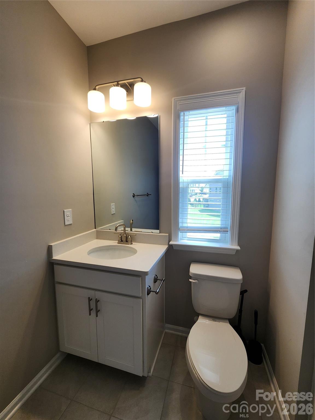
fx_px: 158
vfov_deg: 106.2
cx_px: 158
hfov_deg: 89.9
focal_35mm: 13
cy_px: 210
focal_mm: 2.2
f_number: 2.2
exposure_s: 1/120
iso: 64
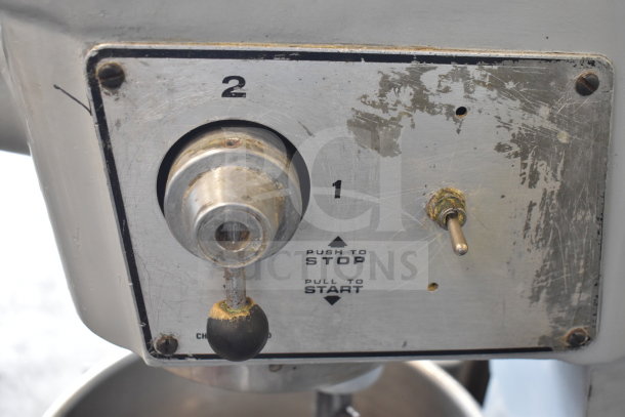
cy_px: 208
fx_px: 729
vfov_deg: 31.9
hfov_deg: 46.4
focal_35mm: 42
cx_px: 312
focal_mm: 28
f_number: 4.2
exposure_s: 1/50
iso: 1100
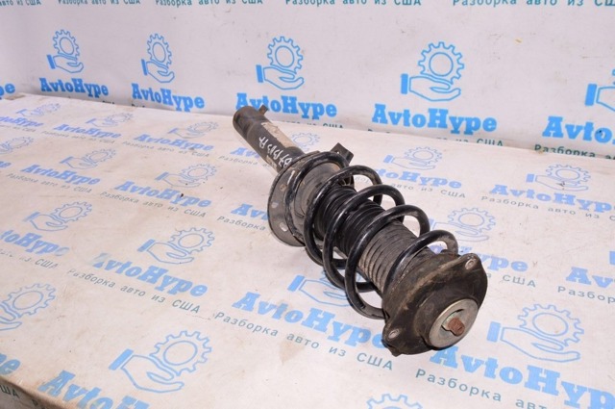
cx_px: 308
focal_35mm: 32
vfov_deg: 41.6
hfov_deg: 59.6
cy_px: 204
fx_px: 537
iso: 1600
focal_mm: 21
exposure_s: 1/100
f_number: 8
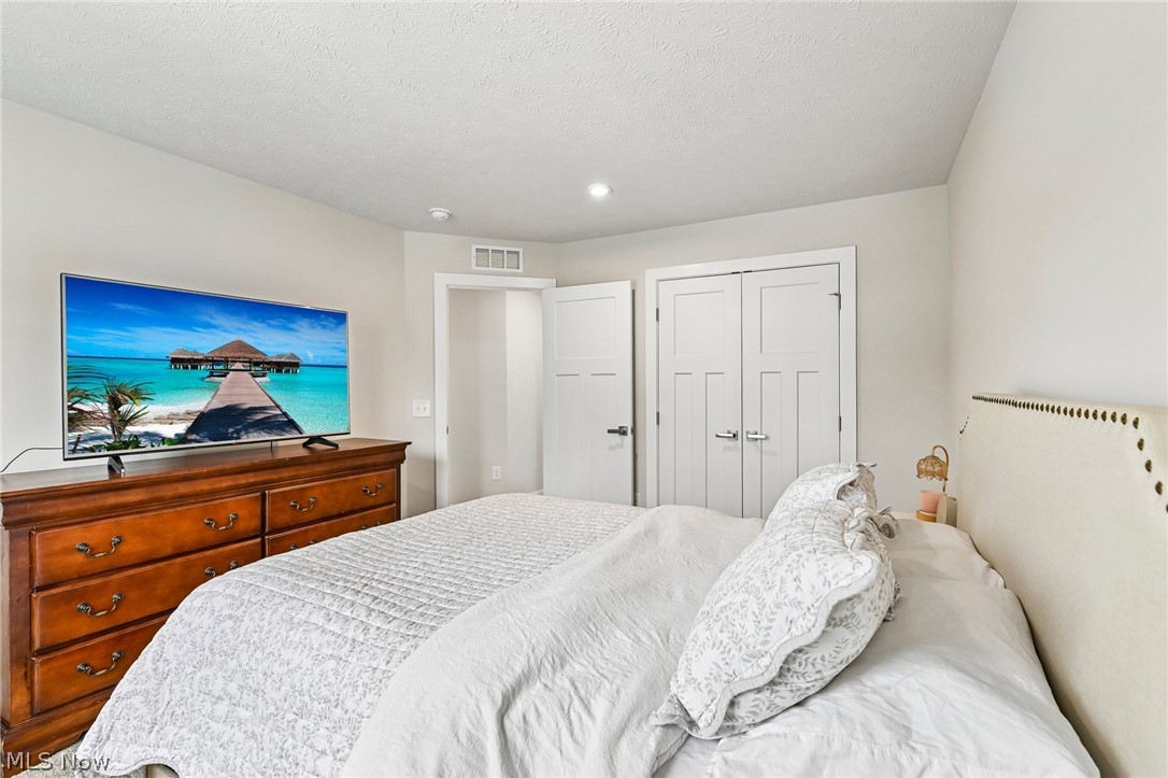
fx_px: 519
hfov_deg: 96.8
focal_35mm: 16
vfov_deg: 73.7
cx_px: 584
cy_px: 389
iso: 800
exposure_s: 1/125
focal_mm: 16
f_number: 6.3
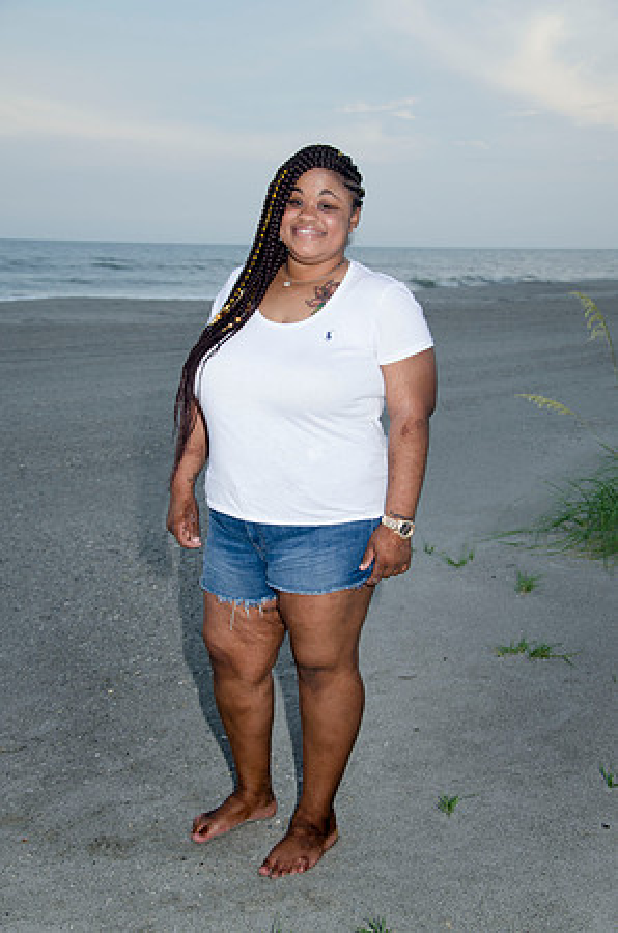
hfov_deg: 26.4
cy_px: 466
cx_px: 309
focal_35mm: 51
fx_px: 1319
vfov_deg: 39.0
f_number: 5.6
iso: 100
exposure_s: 1/100
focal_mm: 34
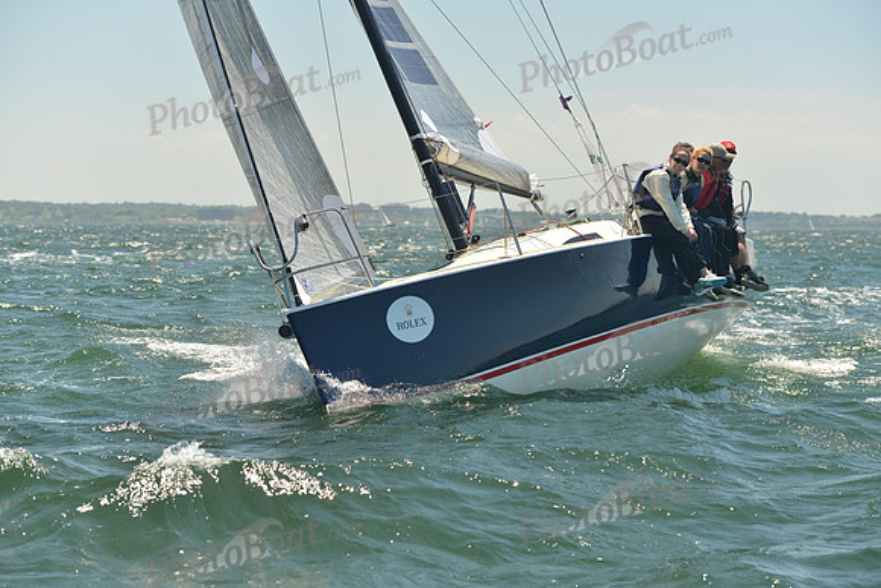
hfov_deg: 20.4
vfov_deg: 13.7
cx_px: 440
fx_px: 2448
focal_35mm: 100
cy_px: 294
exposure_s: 1/800
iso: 400
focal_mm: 100
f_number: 4.5
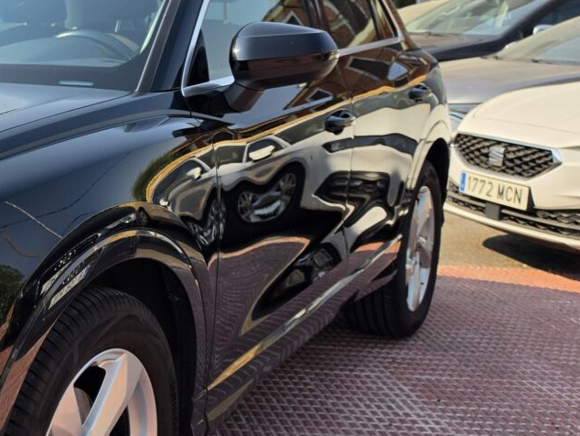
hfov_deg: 29.3
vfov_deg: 25.2
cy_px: 187
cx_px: -91
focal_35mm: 58
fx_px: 972
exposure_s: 1/5151
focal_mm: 6.5
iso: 64
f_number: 1.4
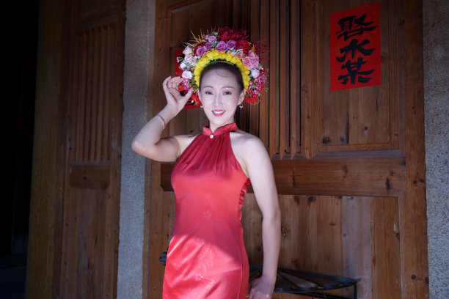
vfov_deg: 37.9
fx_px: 436
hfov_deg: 54.4
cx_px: 224
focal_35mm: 35
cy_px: 150
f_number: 4
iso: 100
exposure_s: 1/200
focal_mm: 35
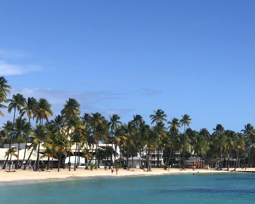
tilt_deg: +0.4
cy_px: 165
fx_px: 709
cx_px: 163
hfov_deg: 20.3
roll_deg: +0.9
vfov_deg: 16.2
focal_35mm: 94
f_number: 2.4
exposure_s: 1/1453
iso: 16
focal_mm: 6
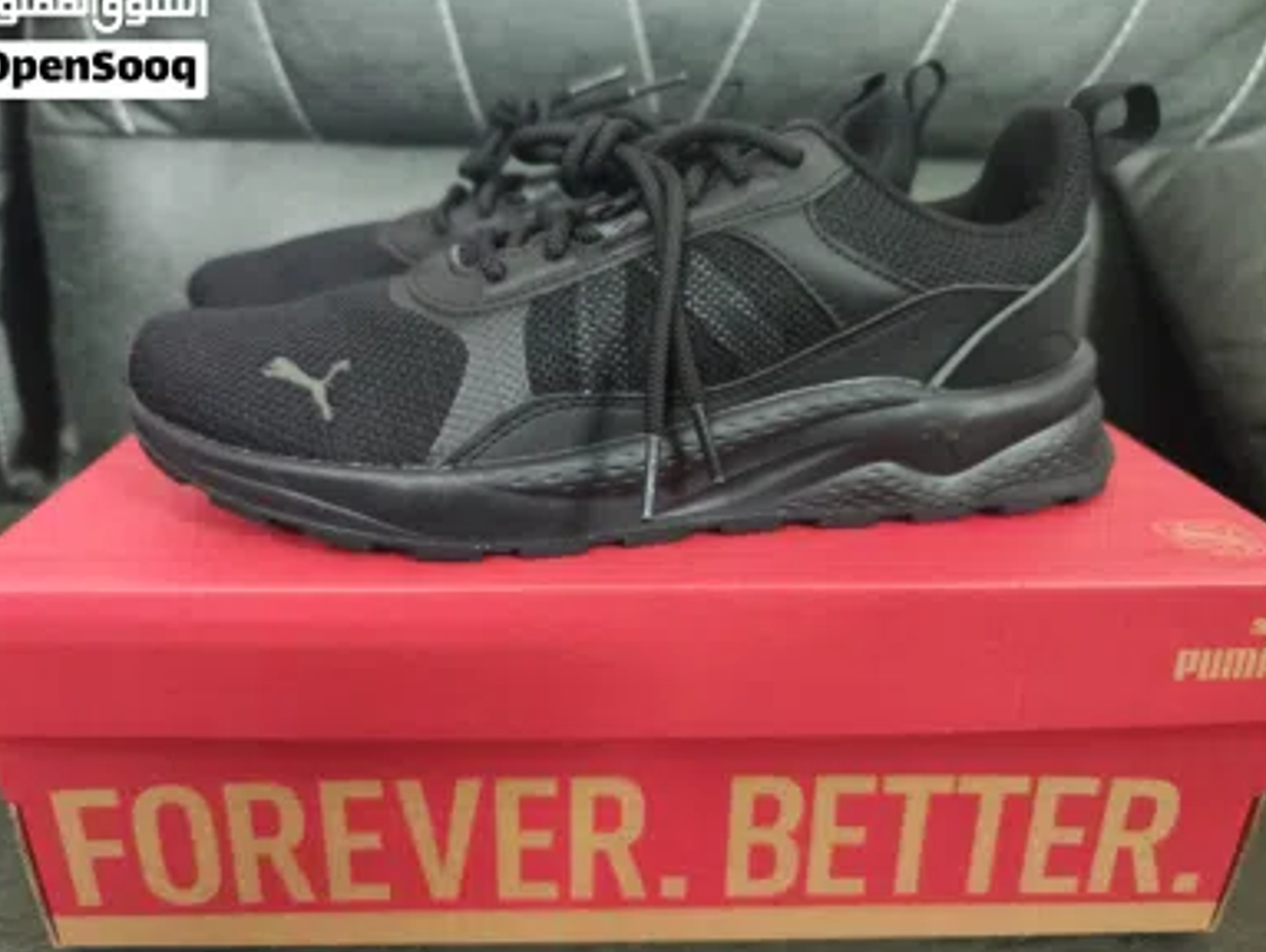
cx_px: 615
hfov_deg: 71.5
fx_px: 879
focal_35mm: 24
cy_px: 463
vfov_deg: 56.9
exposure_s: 1/60
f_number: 1.69
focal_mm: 7.01
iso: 2328
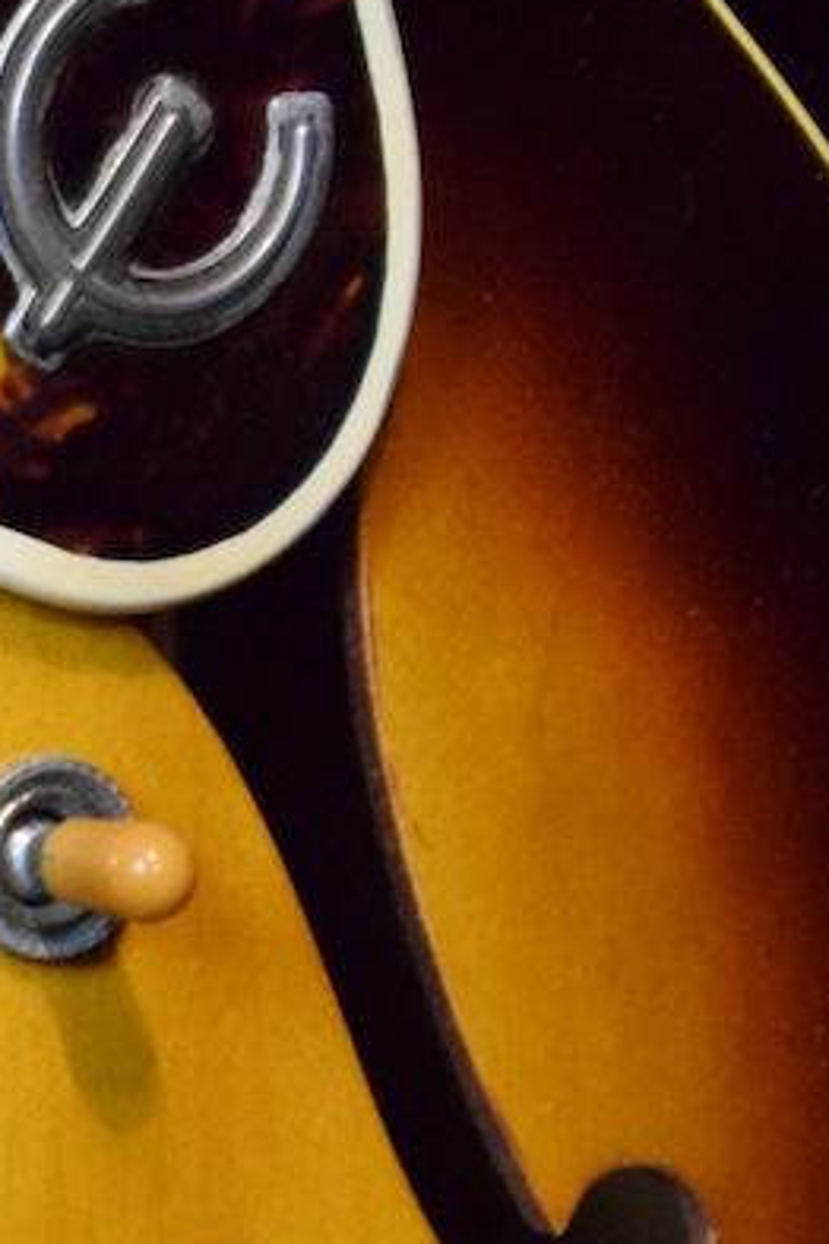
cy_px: 1719
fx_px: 10877
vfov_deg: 6.5
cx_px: -731
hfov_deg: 4.3
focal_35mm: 315
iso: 6400
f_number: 5.6
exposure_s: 1/60
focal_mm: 55
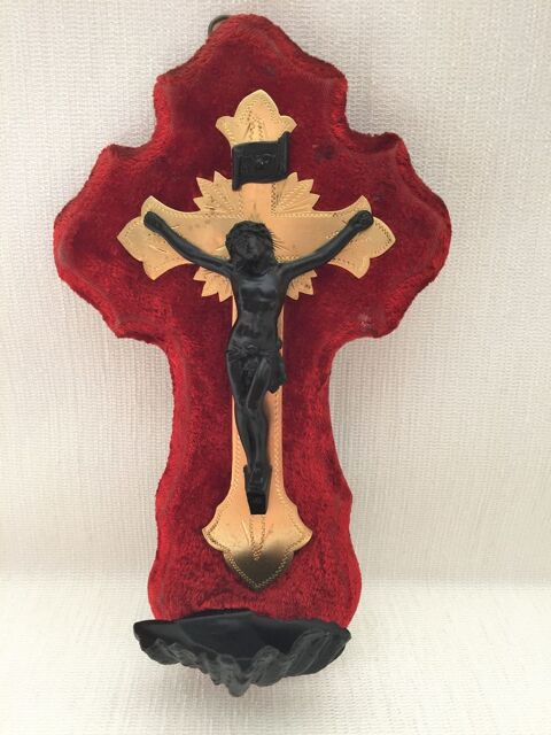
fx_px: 615
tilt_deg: -19.4
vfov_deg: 61.7
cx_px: 276
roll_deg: -1.3
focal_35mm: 29
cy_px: 368
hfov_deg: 48.2
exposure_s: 1/33
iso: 125
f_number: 2.2
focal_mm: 4.15
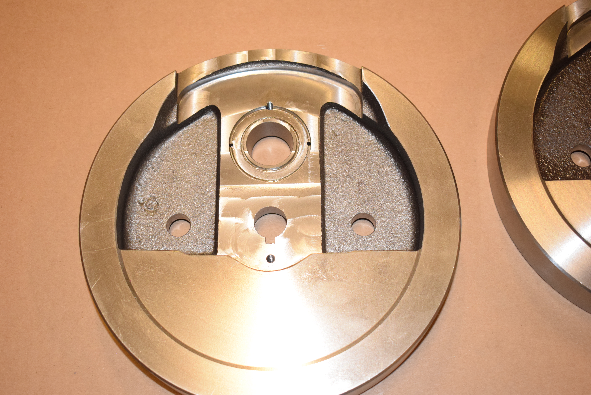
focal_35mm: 54
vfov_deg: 25.1
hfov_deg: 36.9
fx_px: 887
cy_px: 198
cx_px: 296
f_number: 5
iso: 2000
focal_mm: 36
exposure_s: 1/125
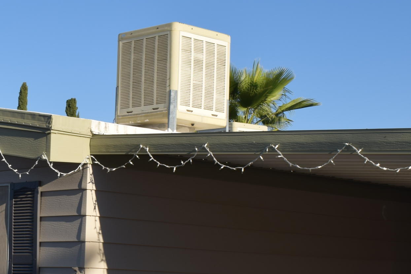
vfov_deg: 14.4
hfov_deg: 21.2
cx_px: 36
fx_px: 1073
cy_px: 262
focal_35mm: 94
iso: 100
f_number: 10
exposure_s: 1/200
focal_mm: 26
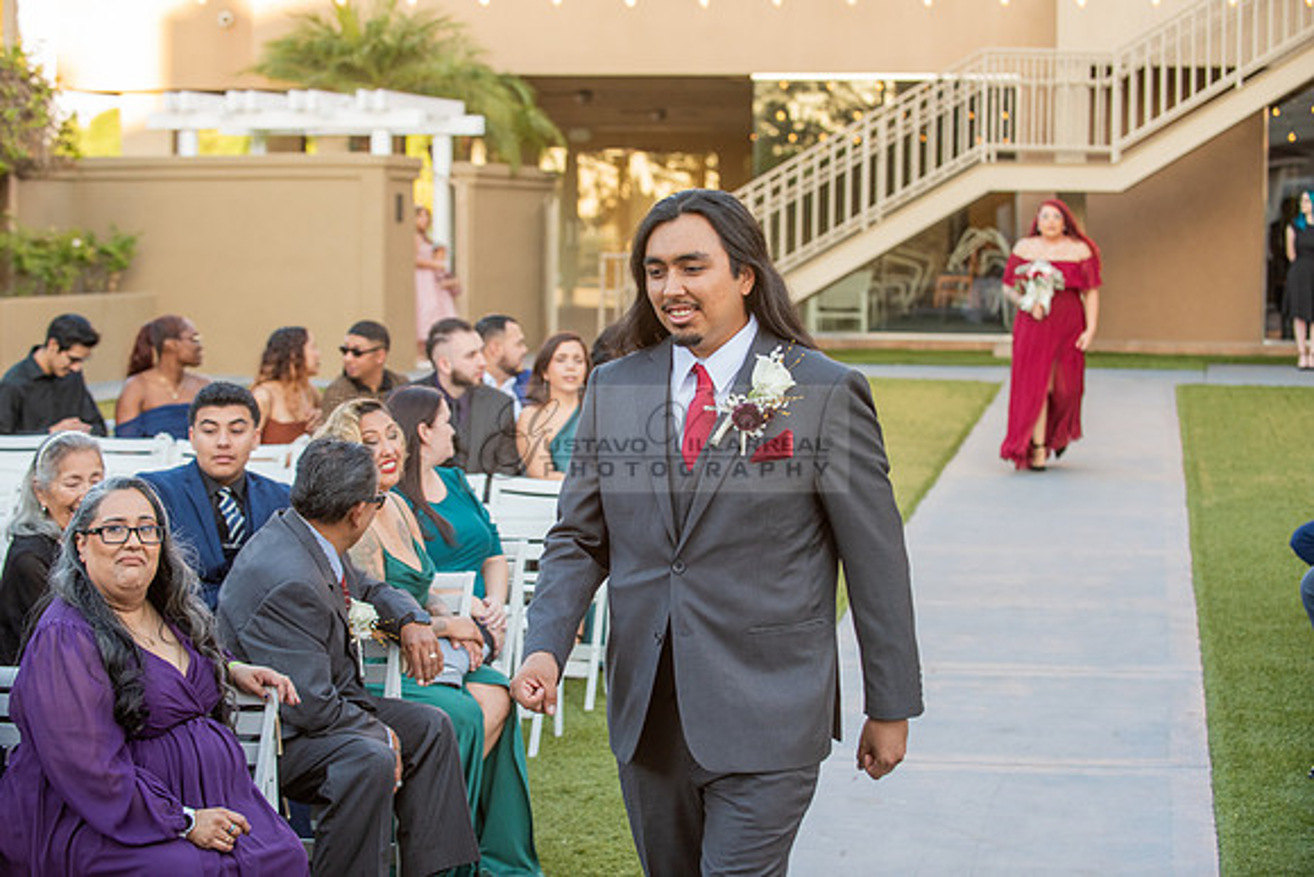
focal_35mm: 82
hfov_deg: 24.8
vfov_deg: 16.7
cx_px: 657
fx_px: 2994
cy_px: 438
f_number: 4
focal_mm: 82
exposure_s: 1/320
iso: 800
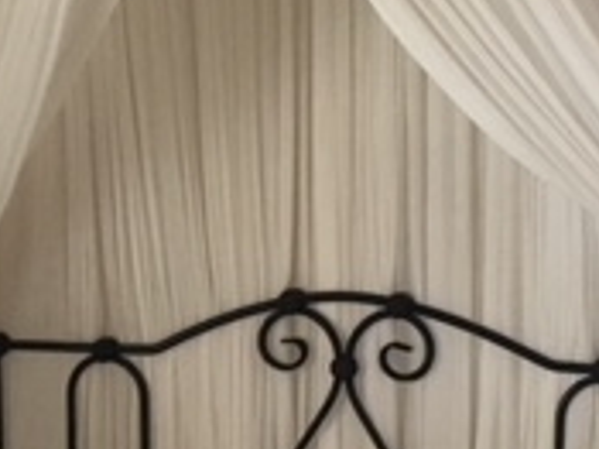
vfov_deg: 13.7
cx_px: 277
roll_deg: -0.7
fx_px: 1833
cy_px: 473
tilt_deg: -10.1
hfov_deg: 18.6
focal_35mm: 106
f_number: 2.2
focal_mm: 4.15
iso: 250
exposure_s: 1/33
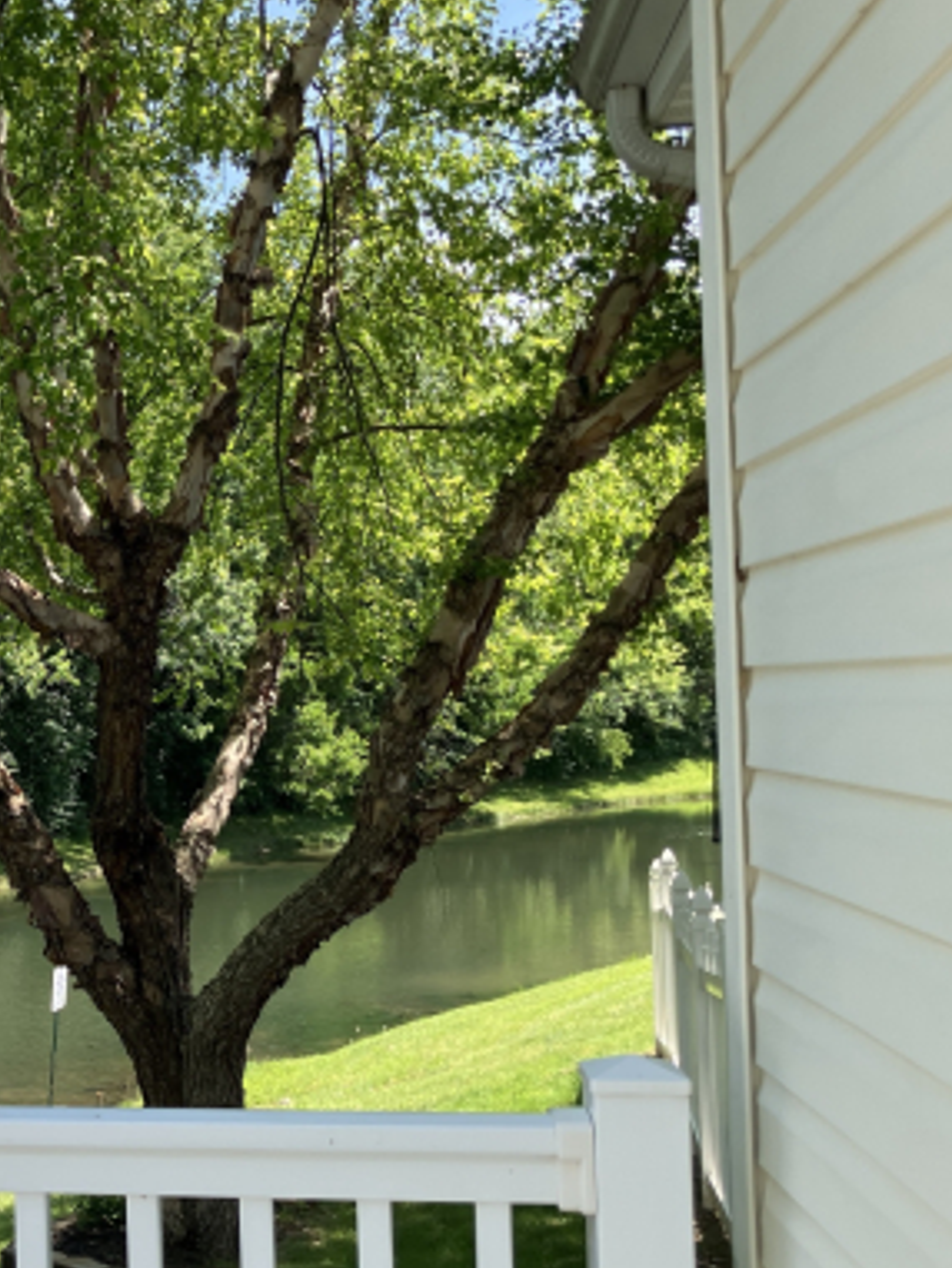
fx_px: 1796
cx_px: -2
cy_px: 656
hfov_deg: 27.9
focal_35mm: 49
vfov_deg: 38.9
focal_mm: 3.99
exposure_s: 1/442
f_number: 1.8
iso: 32
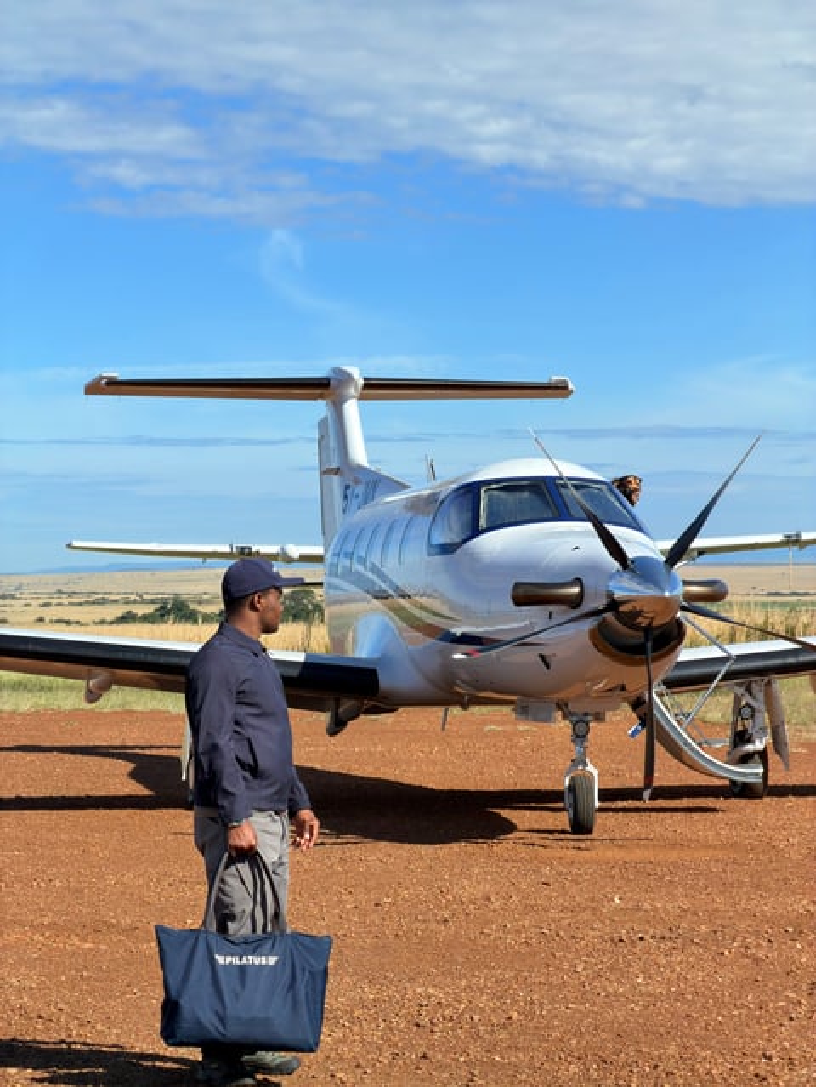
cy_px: 544
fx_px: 3140
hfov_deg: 14.8
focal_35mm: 100
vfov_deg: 19.6
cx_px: 408
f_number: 2.8
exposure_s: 1/638
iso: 20
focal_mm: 16.89
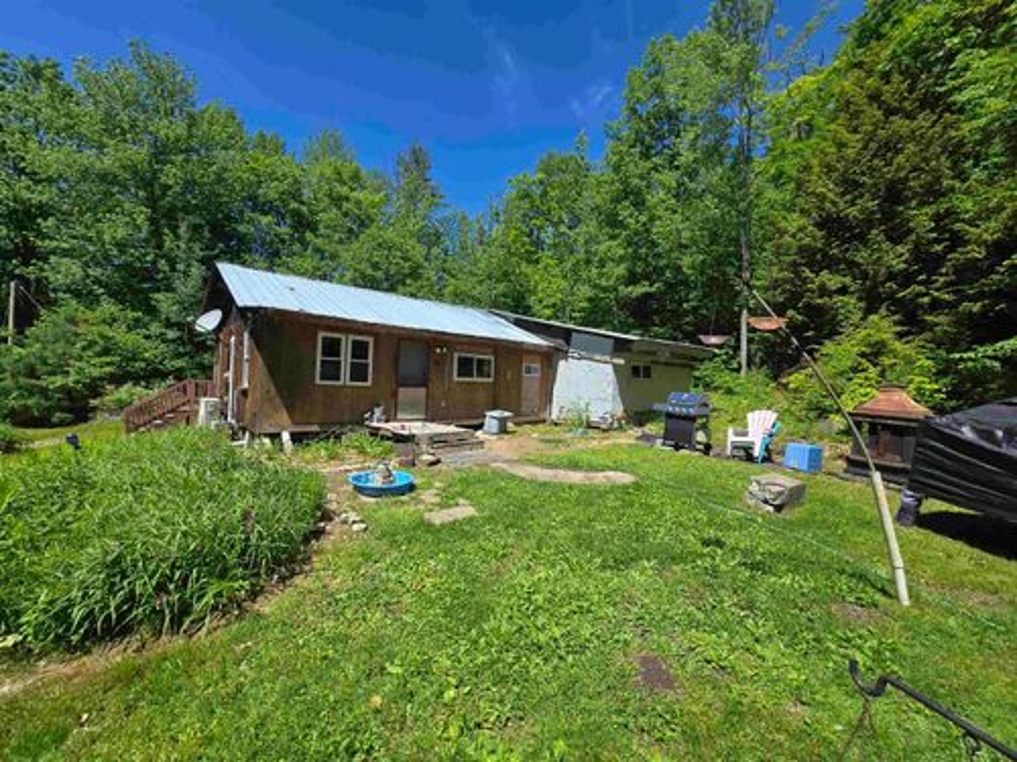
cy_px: 381
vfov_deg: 89.9
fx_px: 382
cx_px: 508
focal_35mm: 13
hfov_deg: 106.2
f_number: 2.2
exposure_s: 1/1930
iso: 50
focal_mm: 2.2
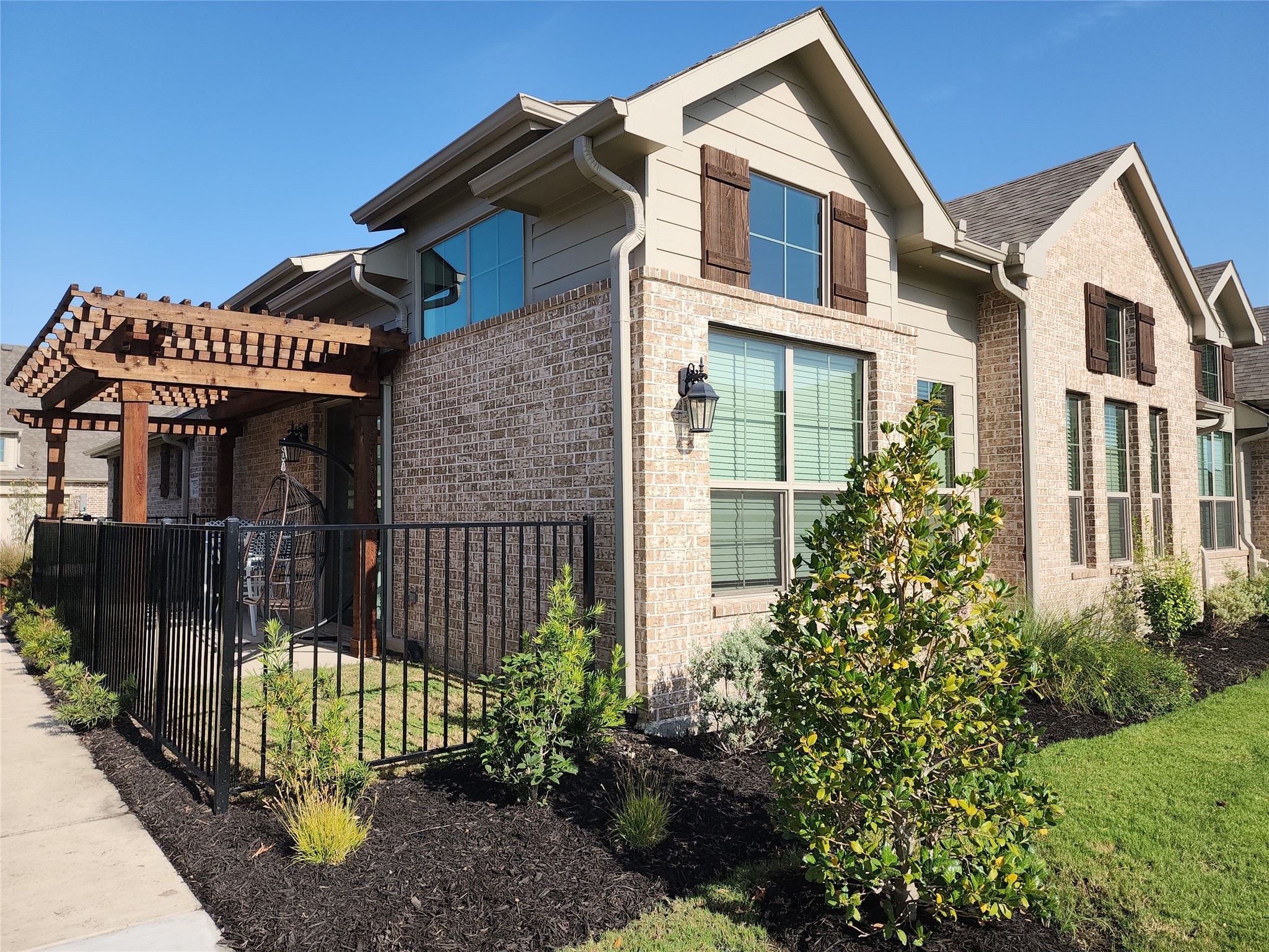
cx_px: 634
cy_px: 476
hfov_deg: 73.9
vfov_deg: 58.9
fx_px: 843
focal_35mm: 23
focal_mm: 6.4
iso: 12
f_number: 1.8
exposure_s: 1/805
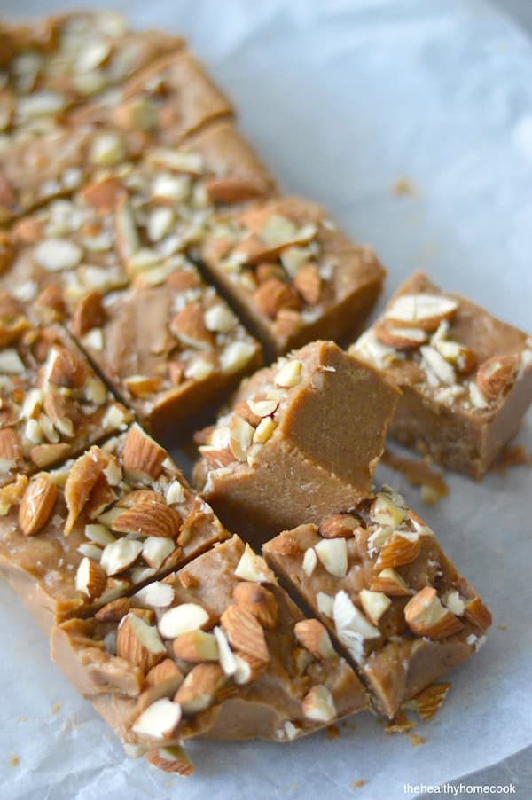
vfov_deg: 27.0
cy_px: 400
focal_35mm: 75
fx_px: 1665
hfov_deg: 18.2
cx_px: 266
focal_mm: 50
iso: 2500
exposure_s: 1/500
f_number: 2
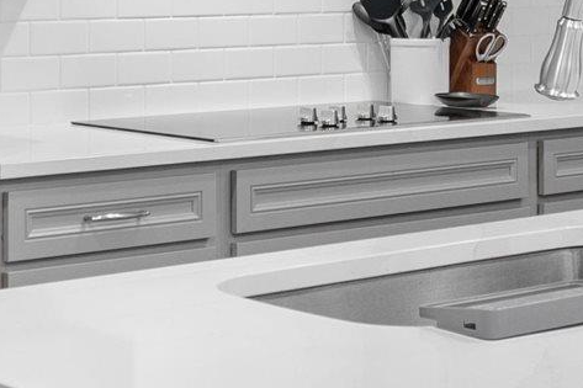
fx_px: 1684
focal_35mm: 104
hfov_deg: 19.6
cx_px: 391
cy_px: -95
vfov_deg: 12.8
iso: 100
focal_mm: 11
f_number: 4.8
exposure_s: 1/15
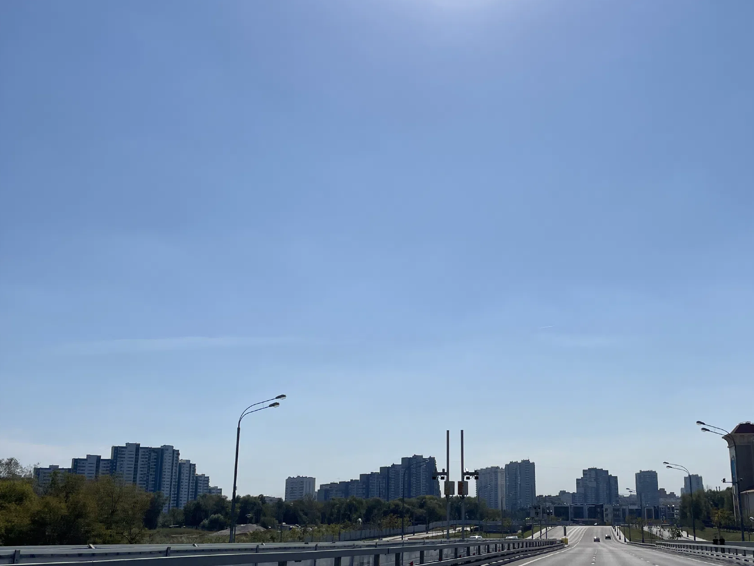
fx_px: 806
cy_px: 336
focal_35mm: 37
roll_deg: +1.4
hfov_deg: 49.6
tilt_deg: +14.3
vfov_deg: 38.5
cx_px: 473
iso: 32
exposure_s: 1/13333
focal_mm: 4.2
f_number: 1.6
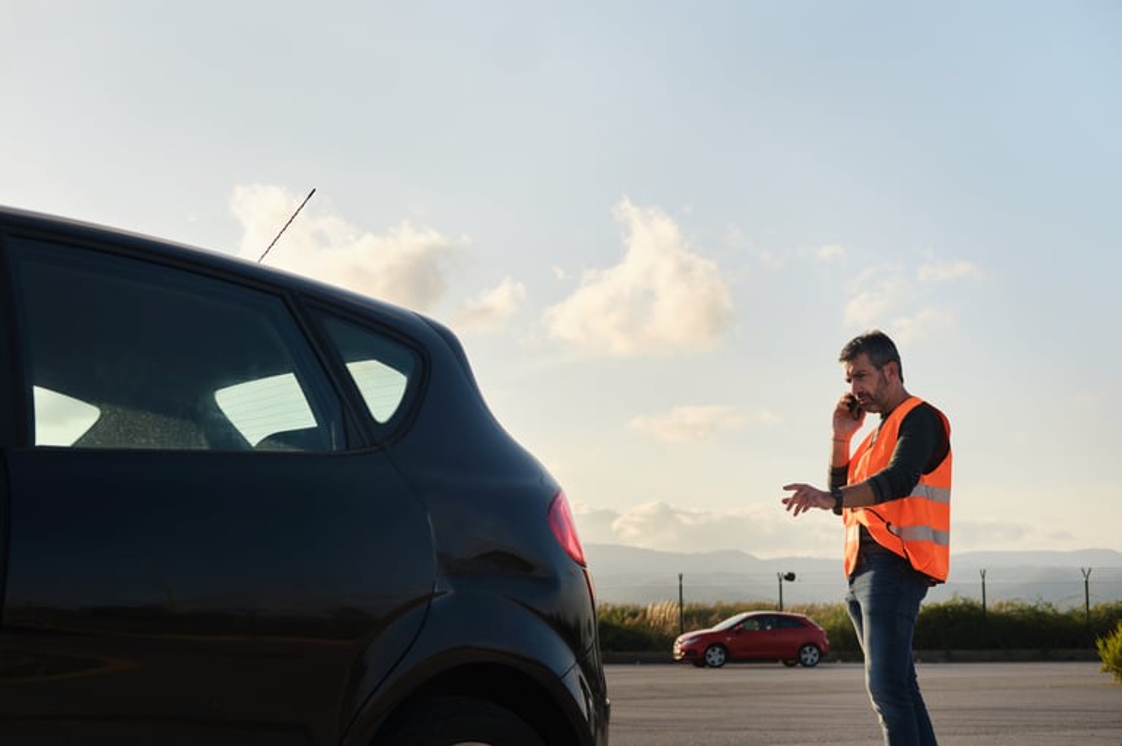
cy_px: 373
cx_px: 561
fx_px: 1651
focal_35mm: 53
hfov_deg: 37.5
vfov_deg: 25.5
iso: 160
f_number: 4
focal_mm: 35
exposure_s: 1/1000
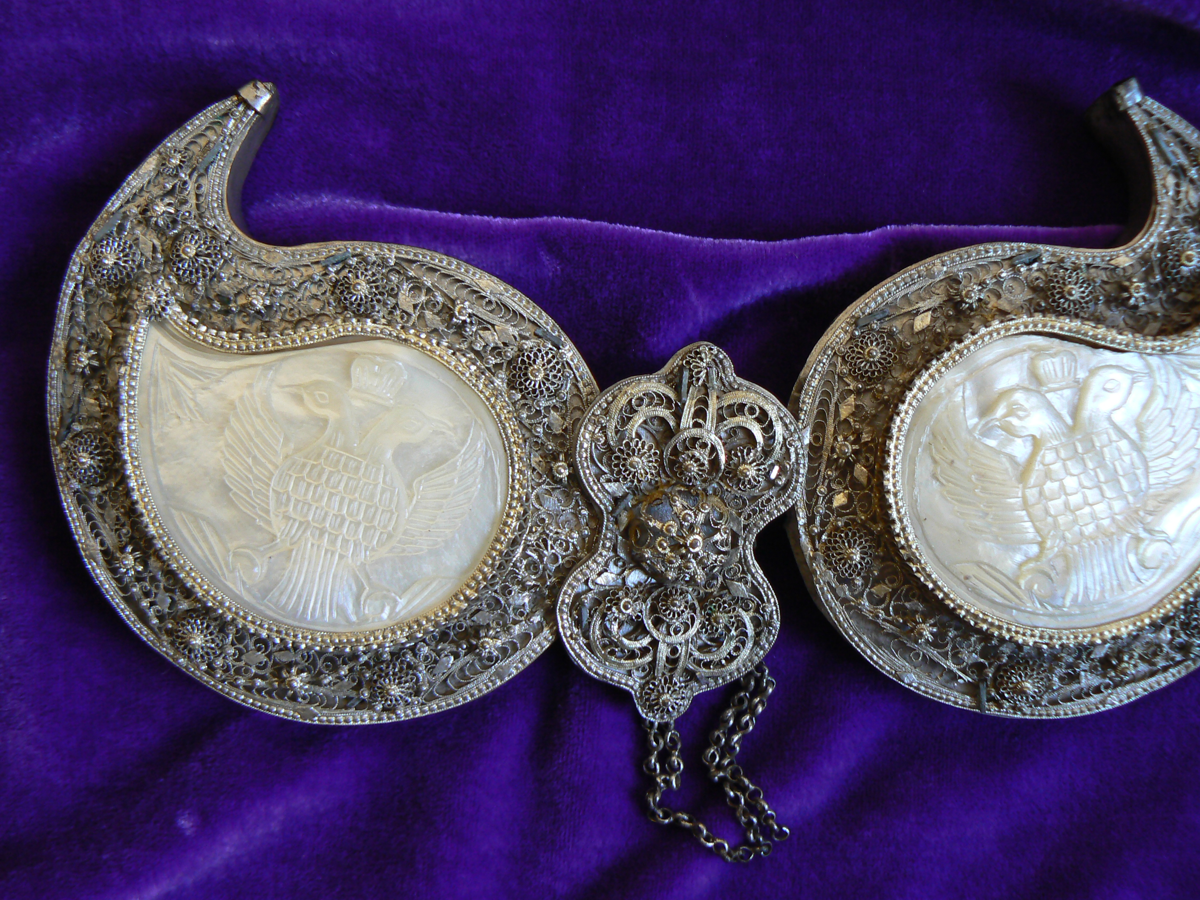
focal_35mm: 36
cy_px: 450
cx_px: 600
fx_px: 1248
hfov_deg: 51.4
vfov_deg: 39.7
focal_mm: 6
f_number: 2.8
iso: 100
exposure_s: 1/8
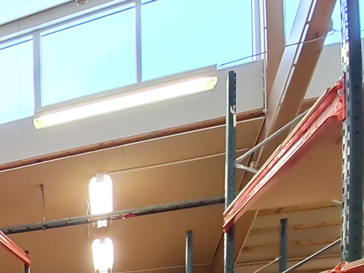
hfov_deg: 27.0
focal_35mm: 45
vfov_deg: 26.3
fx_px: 473
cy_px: 373
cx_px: -202
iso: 250
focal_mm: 1.74
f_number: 2.2
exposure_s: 1/50
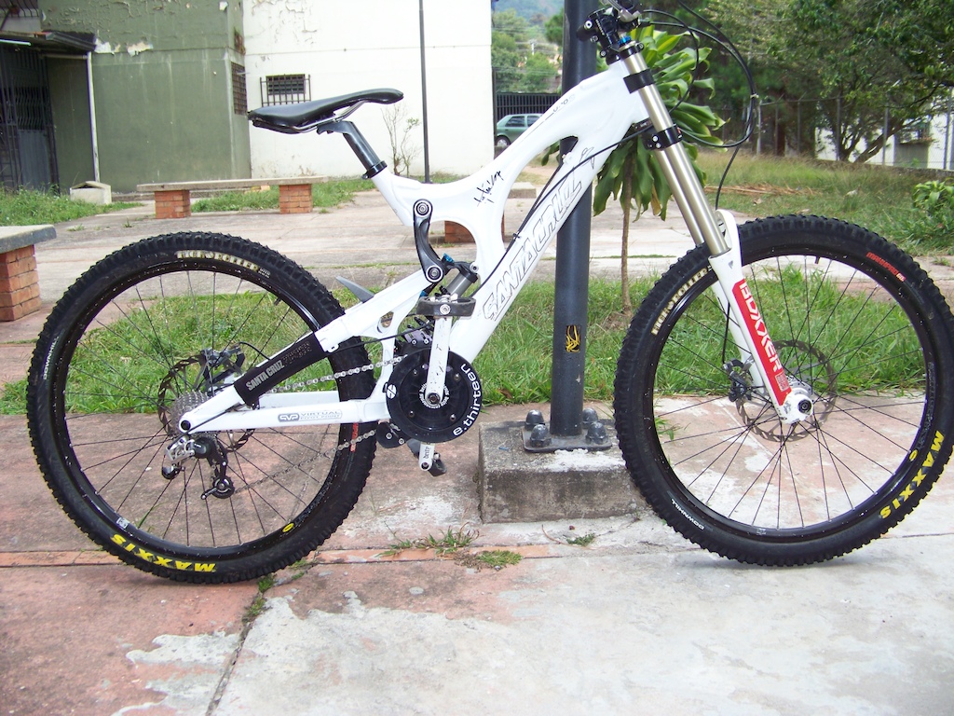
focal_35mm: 36
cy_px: 358
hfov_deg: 51.4
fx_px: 992
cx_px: 477
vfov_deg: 39.7
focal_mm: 5.85
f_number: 2.8
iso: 69
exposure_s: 1/80
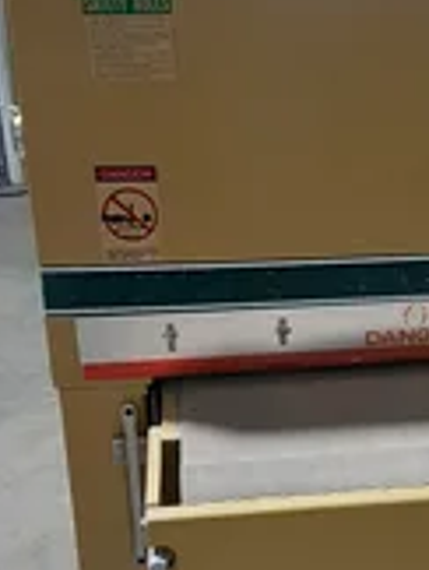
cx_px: 401
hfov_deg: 20.8
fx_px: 1137
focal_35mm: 69
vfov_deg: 27.8
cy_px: 408
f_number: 1.9
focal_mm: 2.9
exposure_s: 1/40
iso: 160
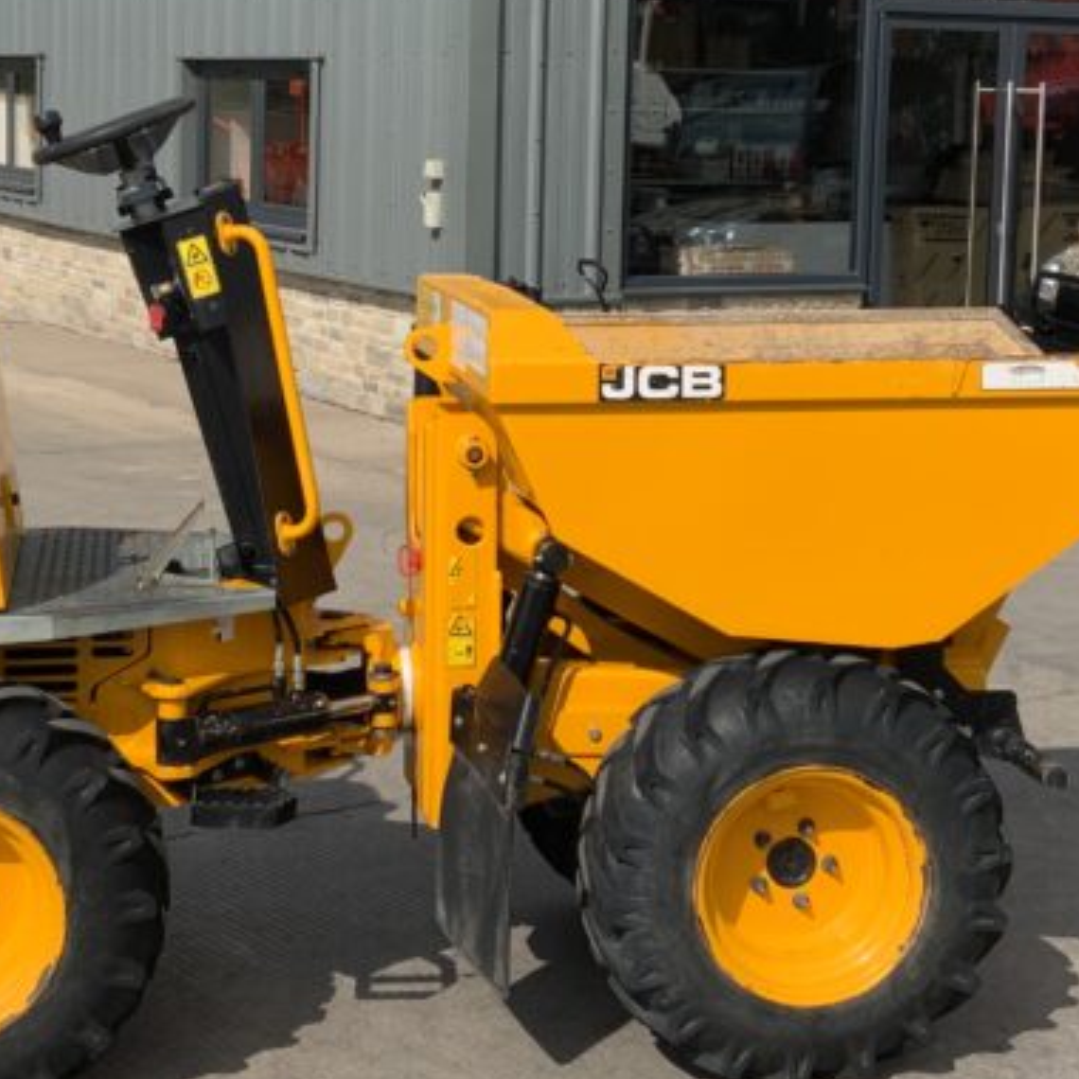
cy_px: 321
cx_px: 471
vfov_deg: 24.8
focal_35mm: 69
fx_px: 2433
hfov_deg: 25.0
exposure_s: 1/2667
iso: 20
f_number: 1.8
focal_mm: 3
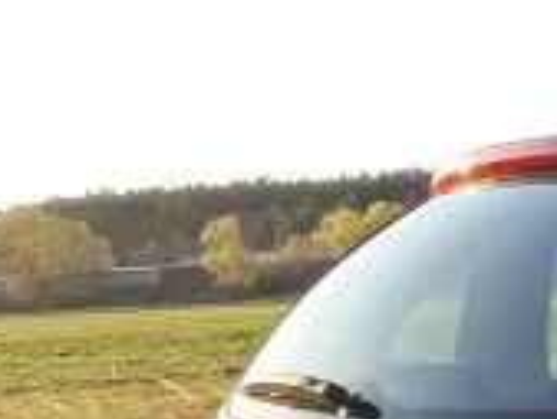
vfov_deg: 13.3
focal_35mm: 102
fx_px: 1642
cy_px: 723
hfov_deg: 16.0
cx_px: 1035
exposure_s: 1/177
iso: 50
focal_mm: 4
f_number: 1.8
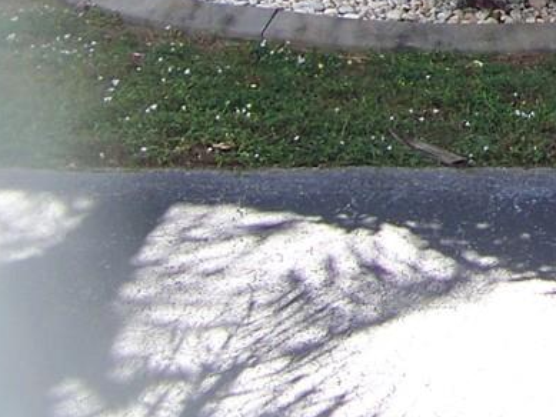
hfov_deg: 12.6
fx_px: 2378
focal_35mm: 148
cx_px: 878
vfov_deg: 9.5
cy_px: -370
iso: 64
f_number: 2.8
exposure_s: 1/320
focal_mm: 5.85
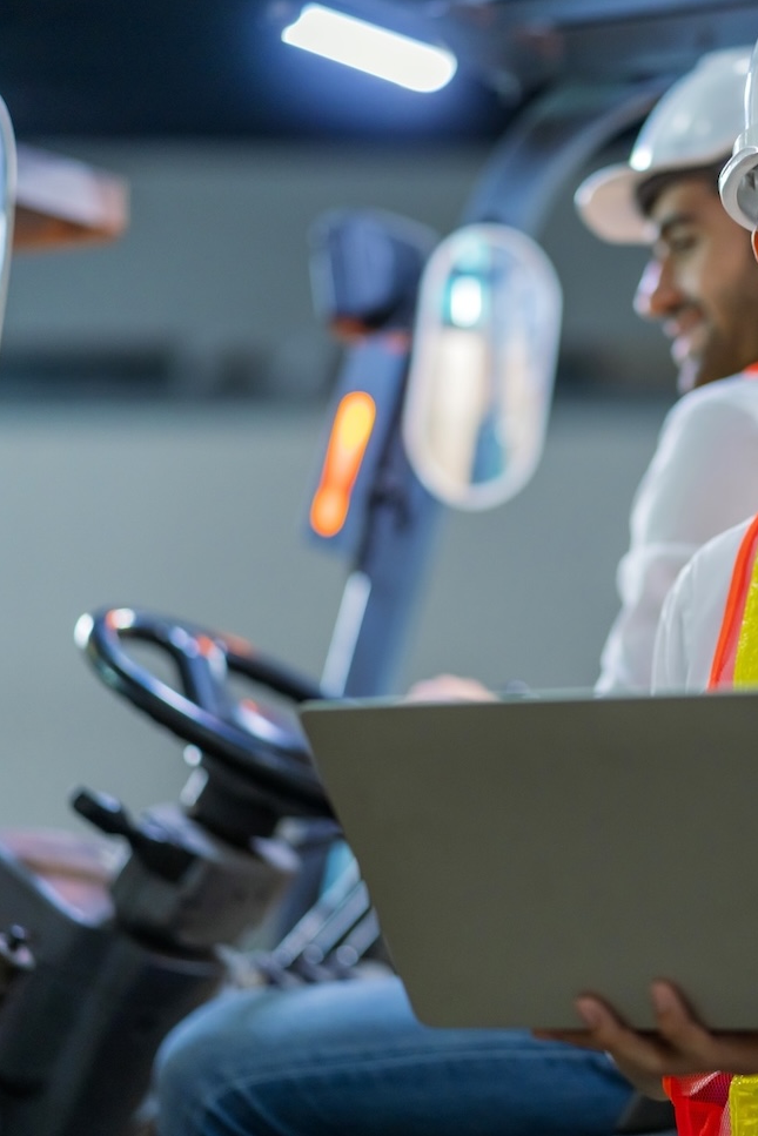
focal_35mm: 128
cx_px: 648
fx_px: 4041
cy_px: 568
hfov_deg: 10.7
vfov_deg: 16.0
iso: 800
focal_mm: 85
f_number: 1.8
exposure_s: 1/160
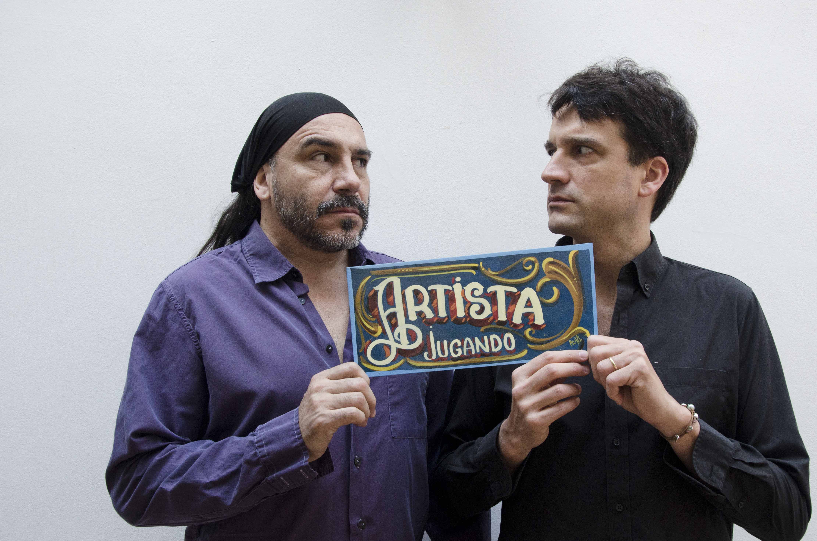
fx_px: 941
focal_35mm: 42
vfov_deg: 32.1
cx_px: 450
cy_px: 291
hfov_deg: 46.9
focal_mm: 25
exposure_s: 1/125
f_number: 7.1
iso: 400
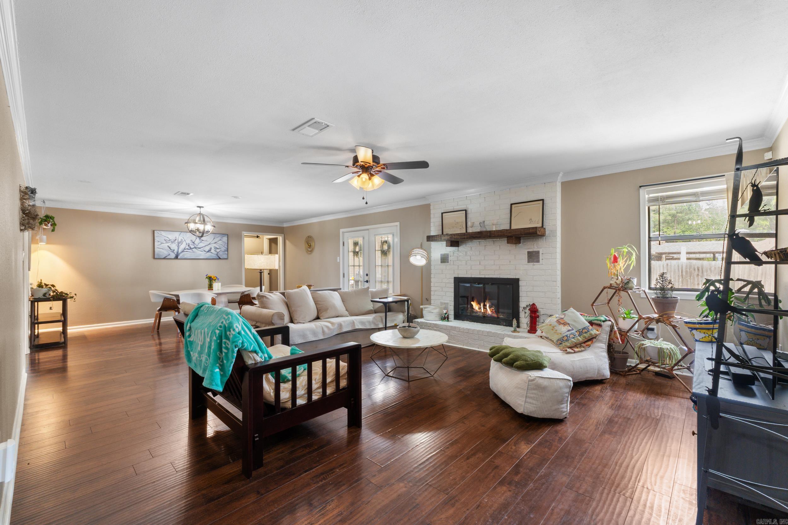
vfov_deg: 77.3
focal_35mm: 15
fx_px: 328
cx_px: 394
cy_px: 262
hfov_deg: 100.4
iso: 400
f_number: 8
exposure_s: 1/30
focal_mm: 10
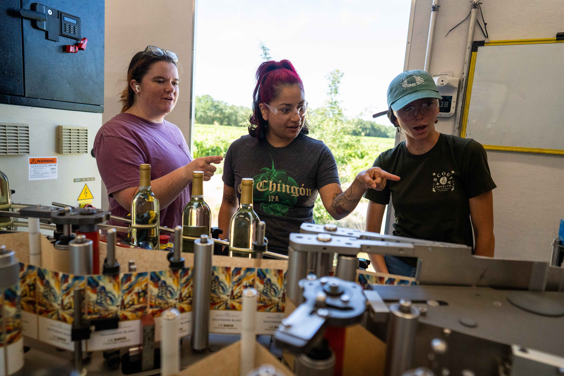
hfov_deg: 73.7
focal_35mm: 24
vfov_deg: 53.1
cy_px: 188
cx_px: 282
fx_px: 376
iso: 3200
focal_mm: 24
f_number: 3.2
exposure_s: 1/4000
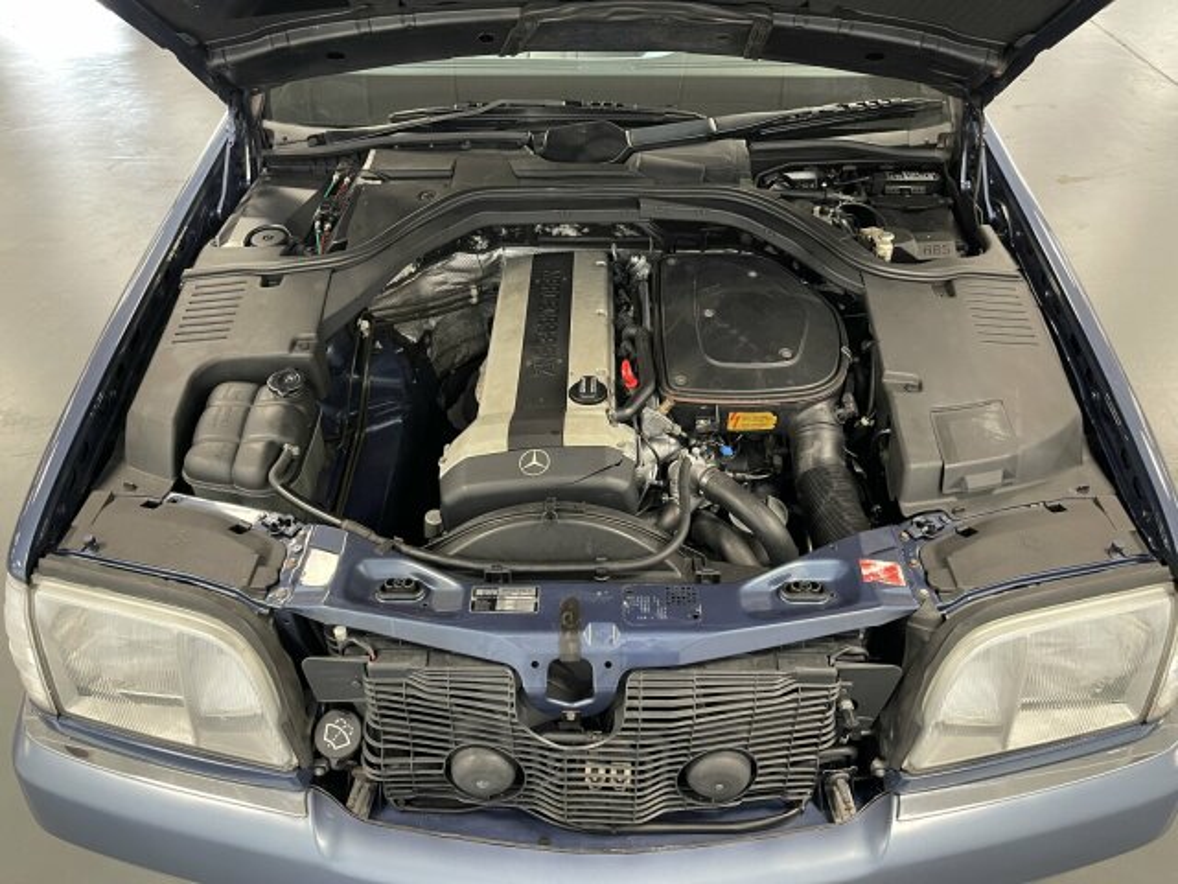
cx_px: 589
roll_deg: +0.7
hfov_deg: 67.3
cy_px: 442
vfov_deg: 53.1
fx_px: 885
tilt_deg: -39.6
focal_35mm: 26
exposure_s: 1/60
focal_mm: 5.1
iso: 500
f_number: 1.6
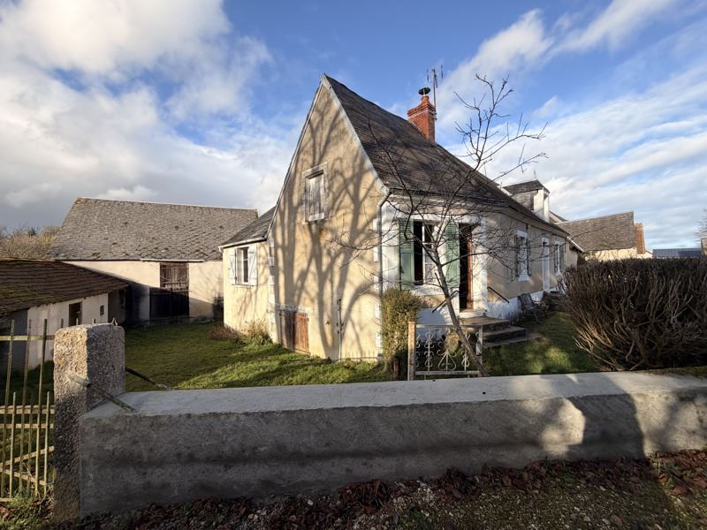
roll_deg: -1.0
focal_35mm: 14
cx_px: 354
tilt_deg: -2.9
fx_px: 286
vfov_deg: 85.7
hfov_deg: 102.1
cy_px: 265
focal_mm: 2.22
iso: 40
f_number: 2.2
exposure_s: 1/770
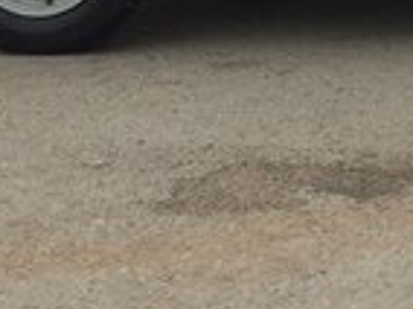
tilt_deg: -2.4
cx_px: 526
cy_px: -275
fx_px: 1608
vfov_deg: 10.2
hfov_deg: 14.1
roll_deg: +0.1
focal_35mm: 135
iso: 32
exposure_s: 1/820
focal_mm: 4.15
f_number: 2.2
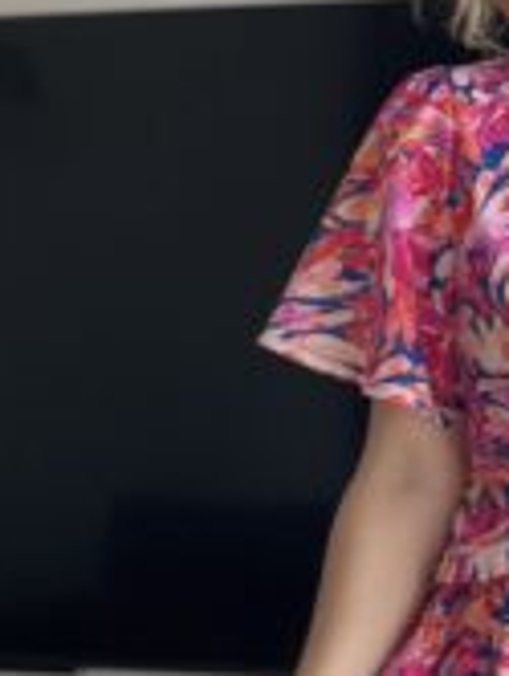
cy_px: 635
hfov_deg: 11.7
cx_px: 595
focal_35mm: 125
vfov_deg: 15.5
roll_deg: +0.0
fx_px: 2444
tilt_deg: -4.9
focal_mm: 6
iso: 25
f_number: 2
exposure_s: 1/134
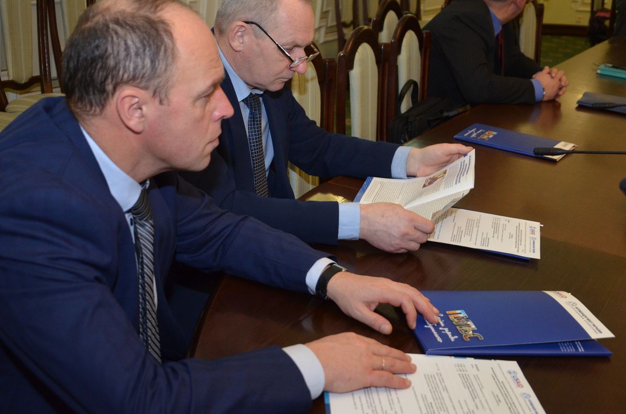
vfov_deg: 25.4
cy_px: 194
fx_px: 920
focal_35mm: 53
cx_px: 330
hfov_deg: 37.6
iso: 1250
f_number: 4.2
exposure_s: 1/160
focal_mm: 30
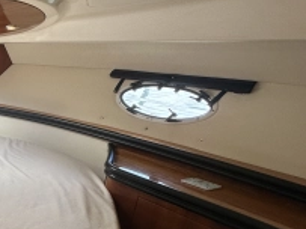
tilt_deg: -19.3
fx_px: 336
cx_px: -106
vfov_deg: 37.1
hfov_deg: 33.3
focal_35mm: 38
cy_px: 159
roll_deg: -1.7
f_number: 2.2
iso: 64
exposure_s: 1/99
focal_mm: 2.22
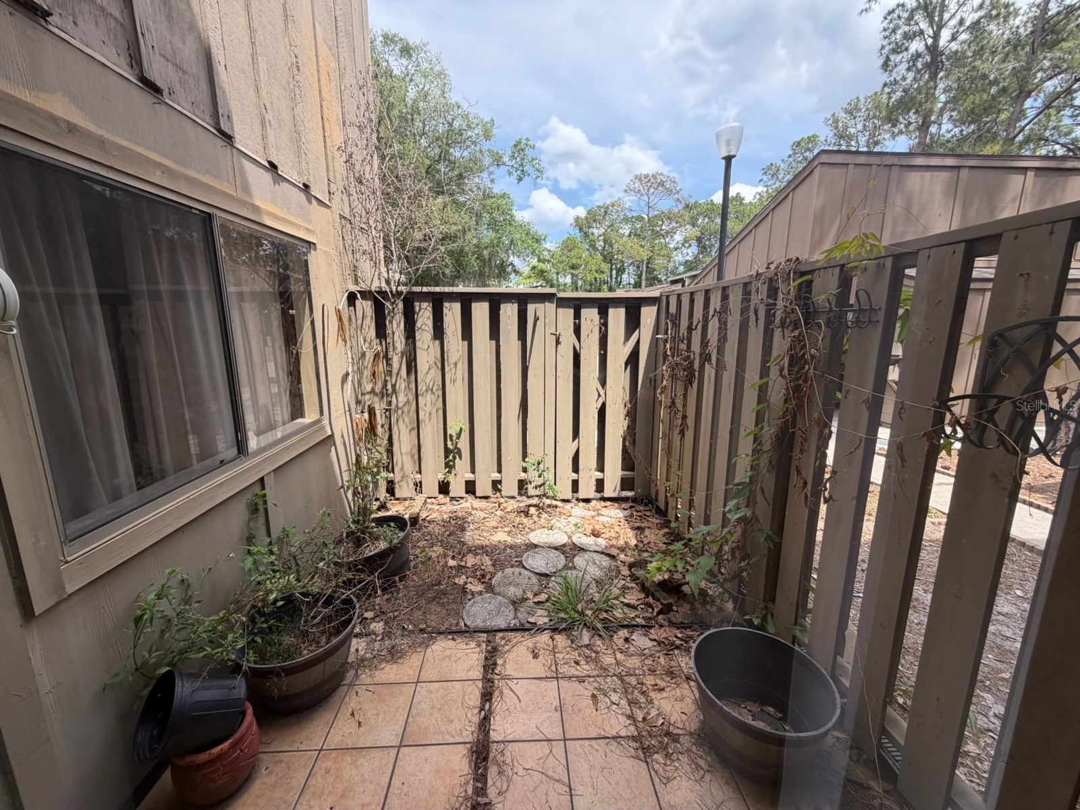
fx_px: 437
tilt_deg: -9.7
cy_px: 405
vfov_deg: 85.7
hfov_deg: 102.1
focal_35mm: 14
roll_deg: +0.1
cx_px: 540
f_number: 2.2
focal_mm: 2.22
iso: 64
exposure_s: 1/419
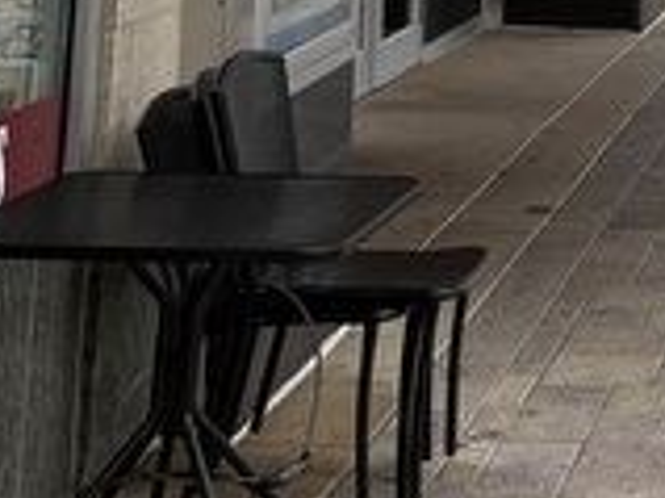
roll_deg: +0.3
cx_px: 891
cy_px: -837
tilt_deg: +13.3
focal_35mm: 131
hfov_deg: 14.4
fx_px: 2515
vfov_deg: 9.5
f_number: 1.6
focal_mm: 5.96
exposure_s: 1/1001
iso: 50
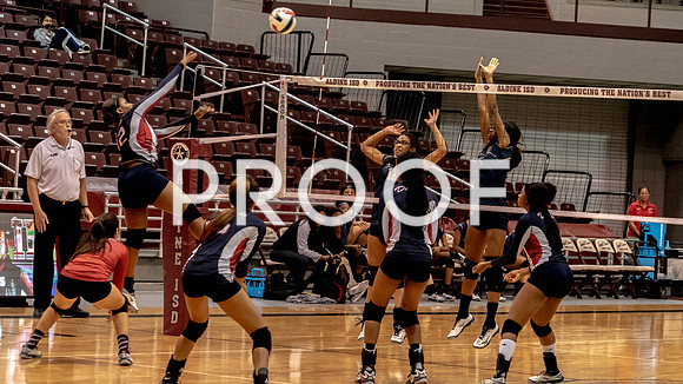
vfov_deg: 8.9
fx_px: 2461
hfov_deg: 15.8
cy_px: 168
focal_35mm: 136
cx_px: 343
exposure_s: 1/750
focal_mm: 126
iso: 8000
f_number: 5.6
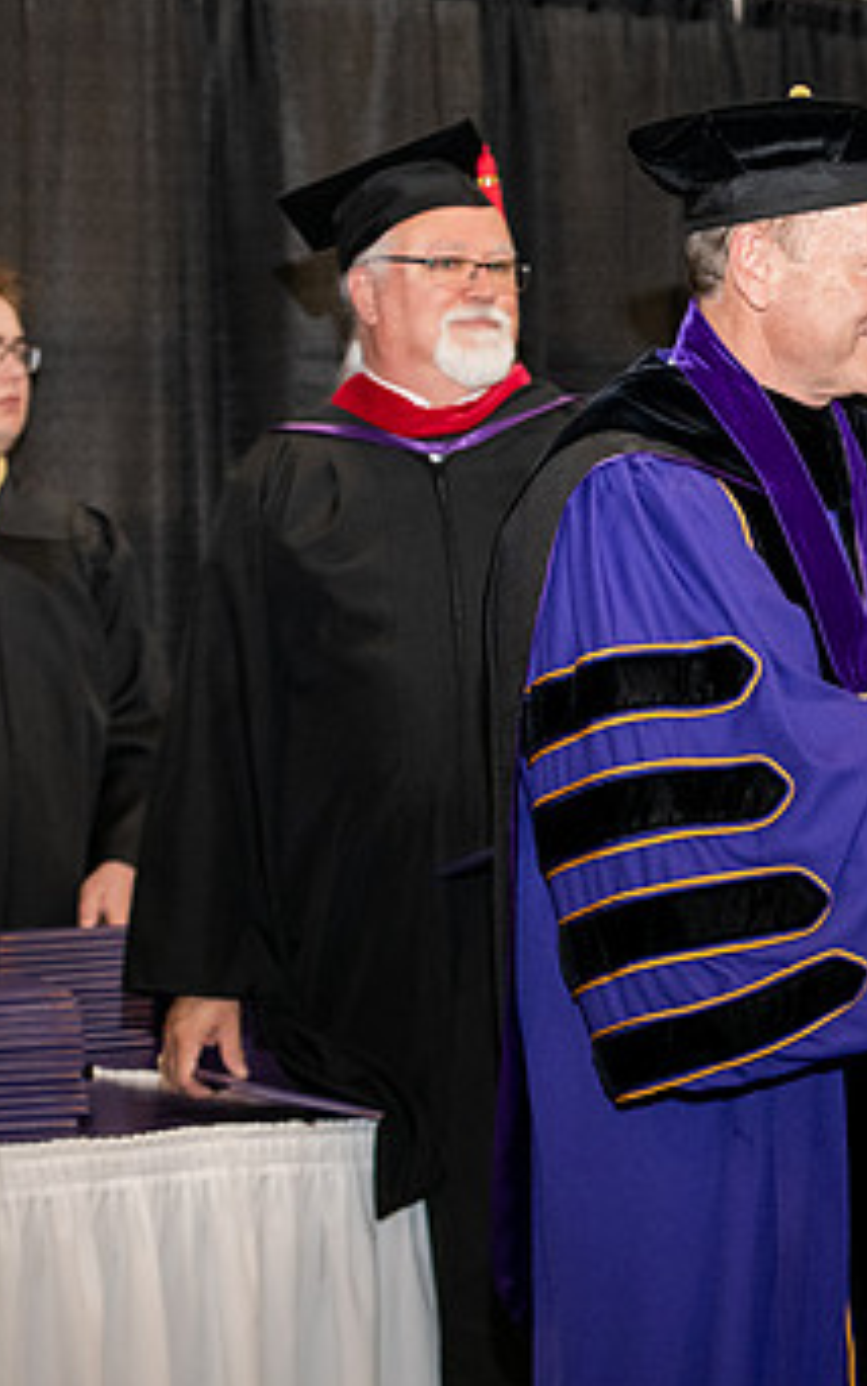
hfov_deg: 10.6
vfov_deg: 17.2
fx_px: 4571
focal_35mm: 121
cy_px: 634
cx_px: 1151
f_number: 5
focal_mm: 70
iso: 2000
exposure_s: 1/200
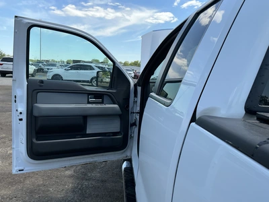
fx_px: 218
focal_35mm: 28
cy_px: 101
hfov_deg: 63.4
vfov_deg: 49.7
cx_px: 134
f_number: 1.8
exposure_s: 1/944
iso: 25
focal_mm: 3
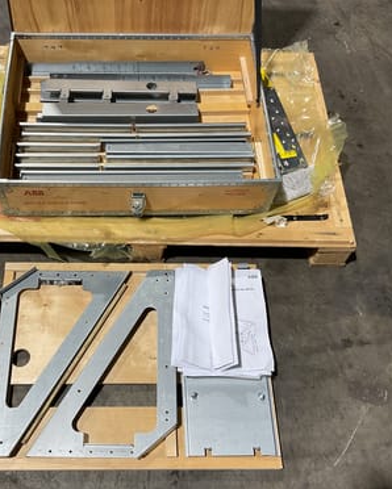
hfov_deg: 38.8
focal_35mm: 38
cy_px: 244
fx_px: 551
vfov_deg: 47.9
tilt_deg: -59.7
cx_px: 138
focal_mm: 3
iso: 40
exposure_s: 1/50
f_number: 1.8
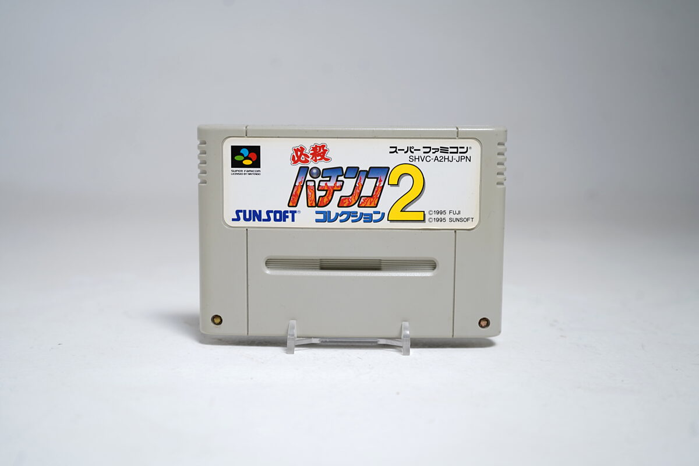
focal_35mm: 41
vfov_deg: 32.6
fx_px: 796
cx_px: 350
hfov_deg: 47.4
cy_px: 233
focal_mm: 41
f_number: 5
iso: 64
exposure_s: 1/5
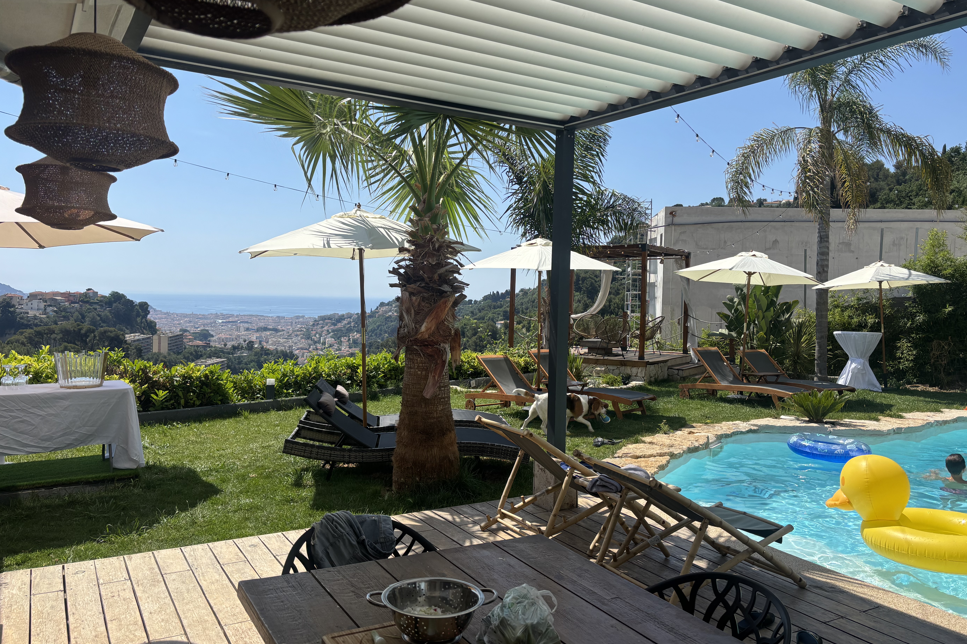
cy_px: 309
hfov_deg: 65.5
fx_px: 752
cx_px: 497
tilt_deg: -1.7
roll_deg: -1.2
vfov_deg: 46.4
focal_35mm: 28
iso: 50
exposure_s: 1/4082
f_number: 1.6
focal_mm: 5.96
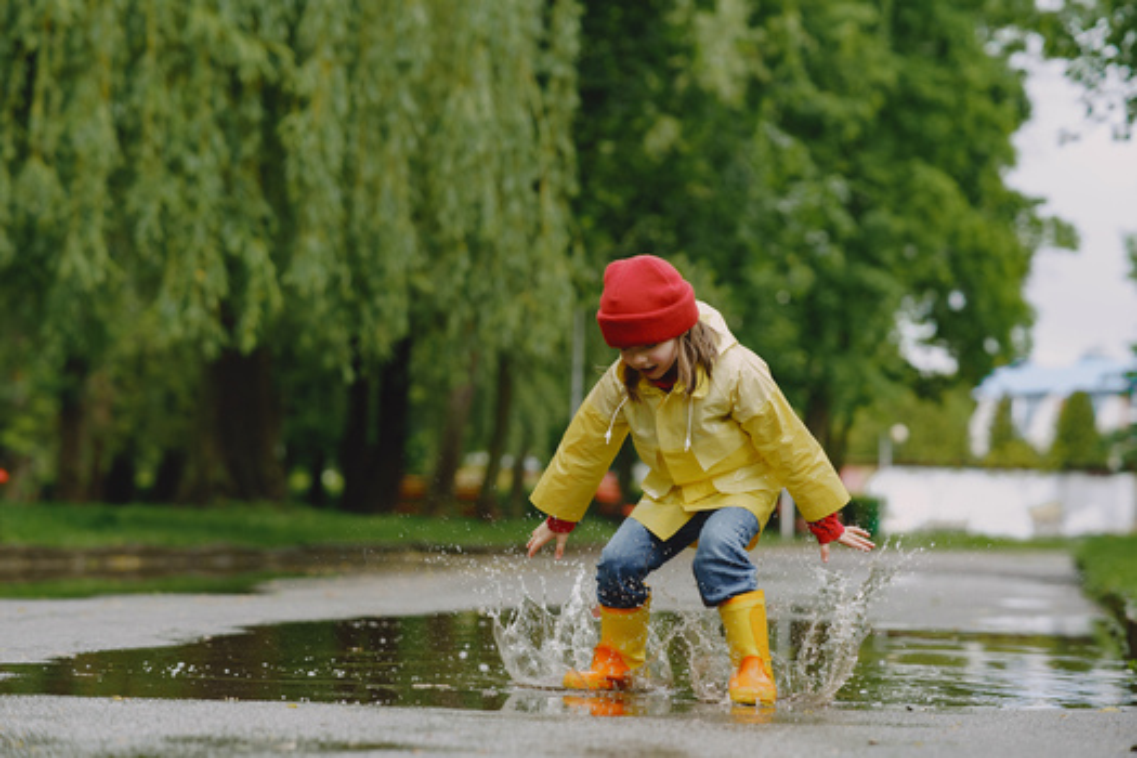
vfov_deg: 16.1
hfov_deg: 23.9
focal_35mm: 85
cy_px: 379
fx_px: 2684
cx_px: 568
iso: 500
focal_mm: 85
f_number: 2.8
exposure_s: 1/1000
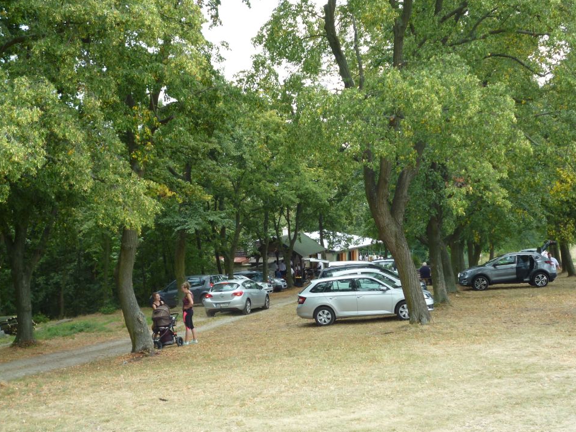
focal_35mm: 46
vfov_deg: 31.5
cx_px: 321
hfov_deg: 41.2
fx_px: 765
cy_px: 221
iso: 100
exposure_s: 1/125
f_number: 3.7
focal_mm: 7.3
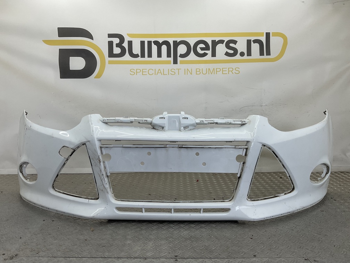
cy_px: 132
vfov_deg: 48.2
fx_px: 293
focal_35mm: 29
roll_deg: -1.2
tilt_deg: -7.2
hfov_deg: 61.7
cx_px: 175
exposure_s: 1/190
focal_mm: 3
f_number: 1.8
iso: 16
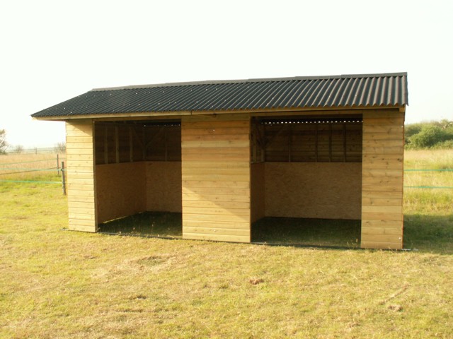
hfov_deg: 52.6
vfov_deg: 40.7
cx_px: 226
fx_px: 458
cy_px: 170
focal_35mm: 35
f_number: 5
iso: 50
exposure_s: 1/125
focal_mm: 5.86
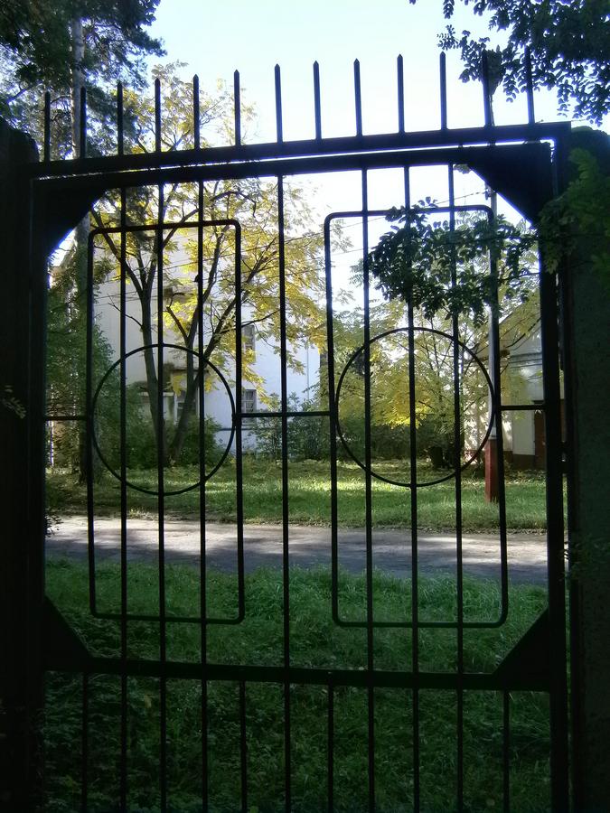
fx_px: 611
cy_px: 406
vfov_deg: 67.3
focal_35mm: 26
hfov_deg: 53.1
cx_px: 305
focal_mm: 4.7
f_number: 2.8
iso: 80
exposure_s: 1/160
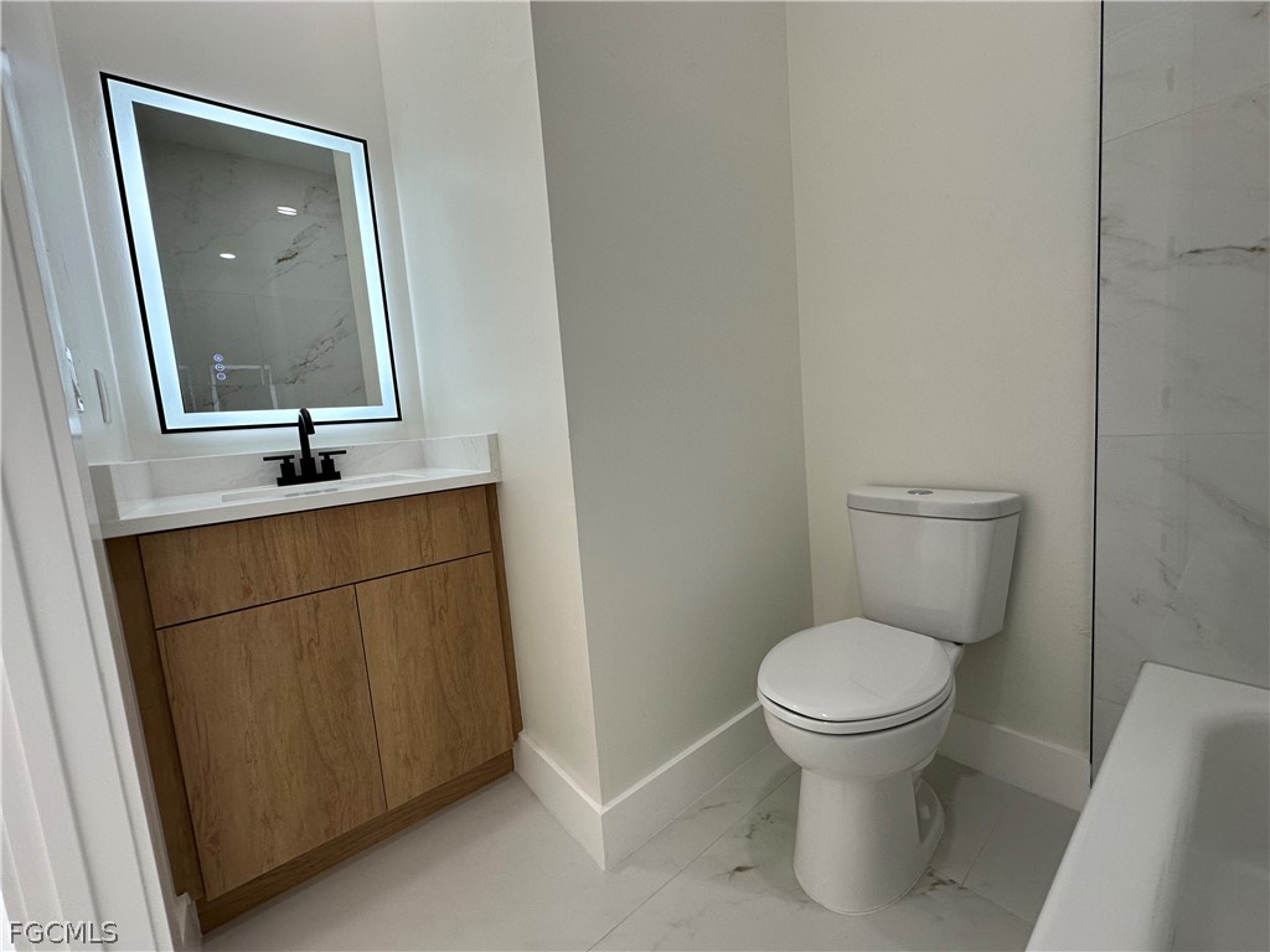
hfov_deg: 102.1
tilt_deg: -6.5
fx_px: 514
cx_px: 635
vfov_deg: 85.7
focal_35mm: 14
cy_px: 476
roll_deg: +4.5
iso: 100
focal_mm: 2.22
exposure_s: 1/120
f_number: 2.2
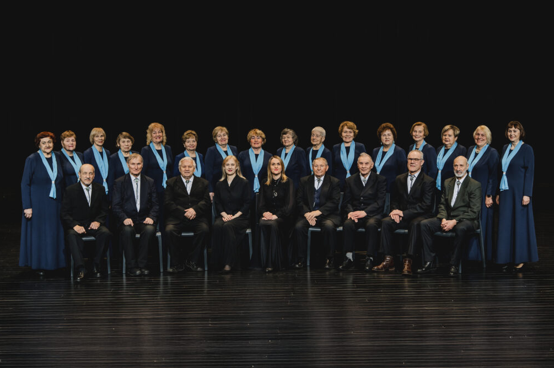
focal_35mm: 107
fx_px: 1645
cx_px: 276
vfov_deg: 12.8
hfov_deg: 19.1
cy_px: 185
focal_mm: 105
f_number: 2.2
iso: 640
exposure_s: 1/200
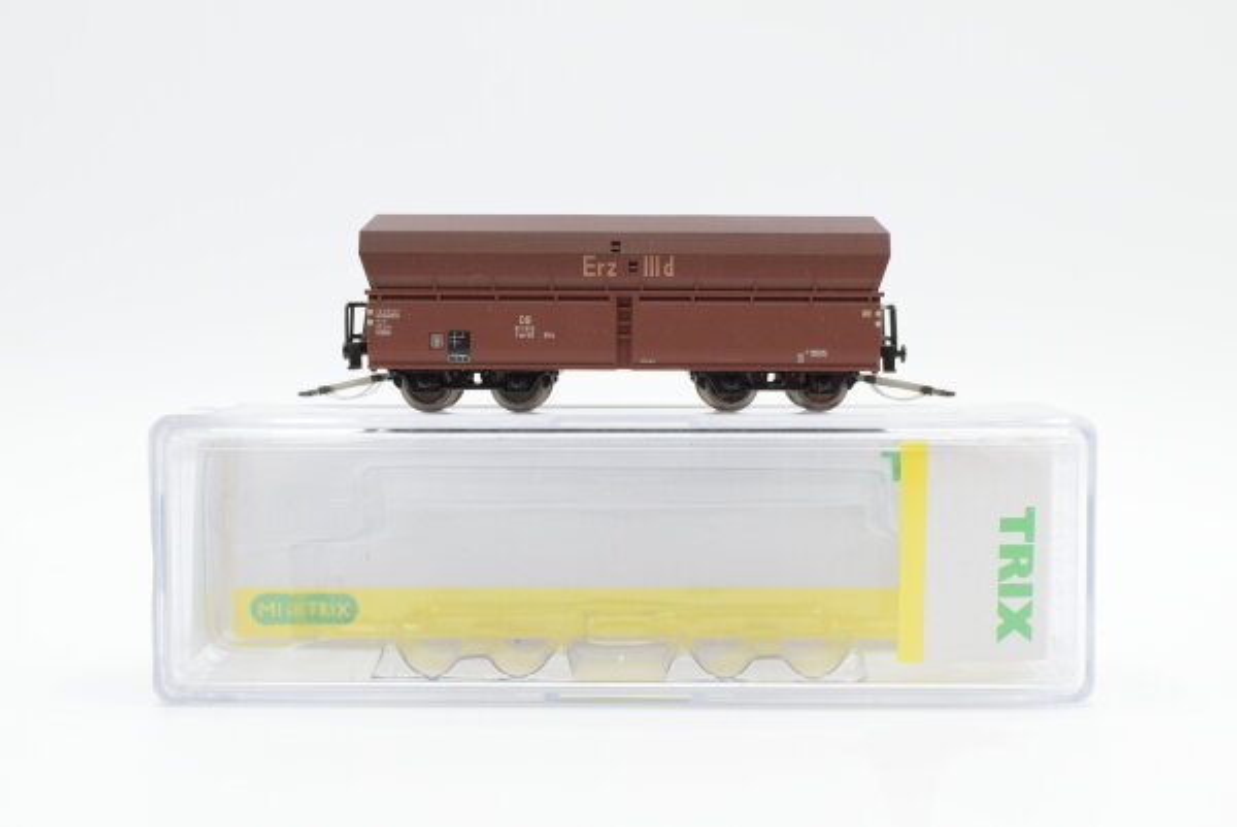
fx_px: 1805
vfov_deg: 25.8
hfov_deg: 37.8
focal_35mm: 52
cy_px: 414
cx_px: 618
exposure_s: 1/125
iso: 400
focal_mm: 35
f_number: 8
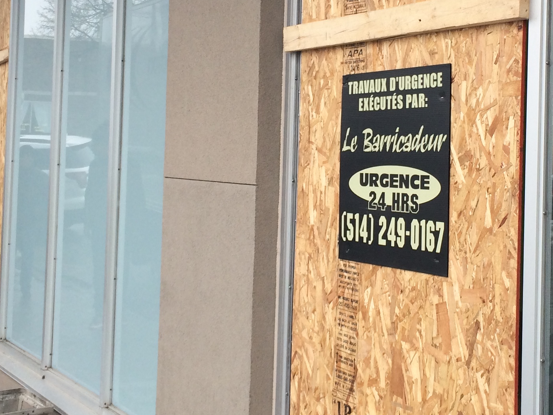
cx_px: 346
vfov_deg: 21.8
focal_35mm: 67
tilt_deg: +2.4
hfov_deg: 28.9
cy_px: 123
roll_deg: -0.7
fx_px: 1070
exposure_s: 1/275
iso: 32
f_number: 2.2
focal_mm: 4.15
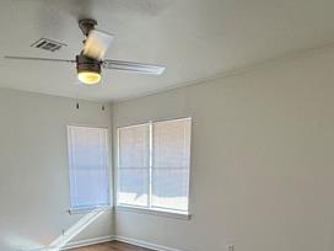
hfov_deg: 55.0
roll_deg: +0.2
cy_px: 255
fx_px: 318
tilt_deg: -15.8
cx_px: 138
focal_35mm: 33
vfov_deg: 37.9
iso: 100
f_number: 2.2
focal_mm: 2.22
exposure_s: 1/120
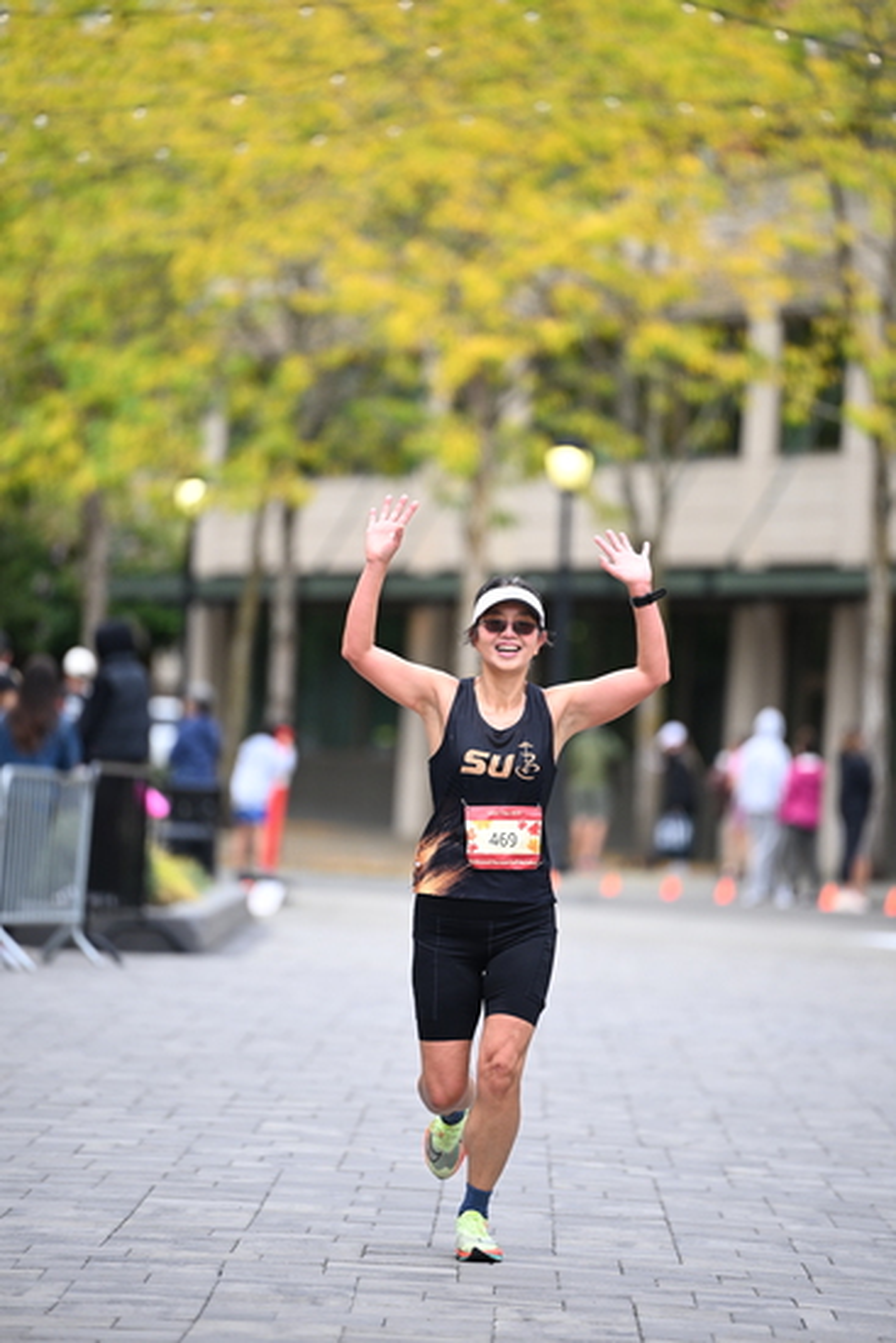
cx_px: 448
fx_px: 7461
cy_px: 672
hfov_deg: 6.9
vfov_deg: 10.3
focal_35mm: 200
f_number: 2.8
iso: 1000
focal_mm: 200
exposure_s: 1/2000
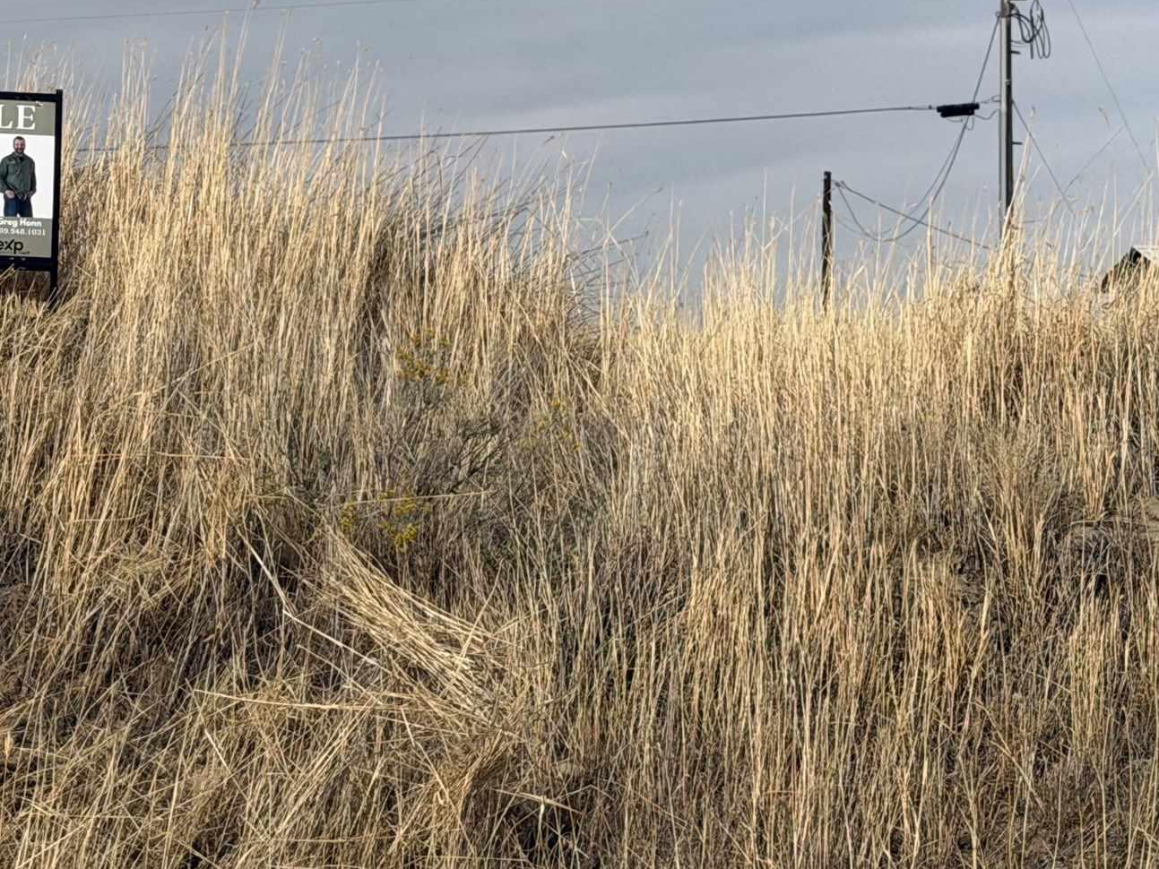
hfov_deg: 16.8
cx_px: -86
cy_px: 167
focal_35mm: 114
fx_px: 3817
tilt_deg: +3.5
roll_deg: +0.7
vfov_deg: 12.9
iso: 64
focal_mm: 6.76
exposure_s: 1/9901
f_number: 1.78
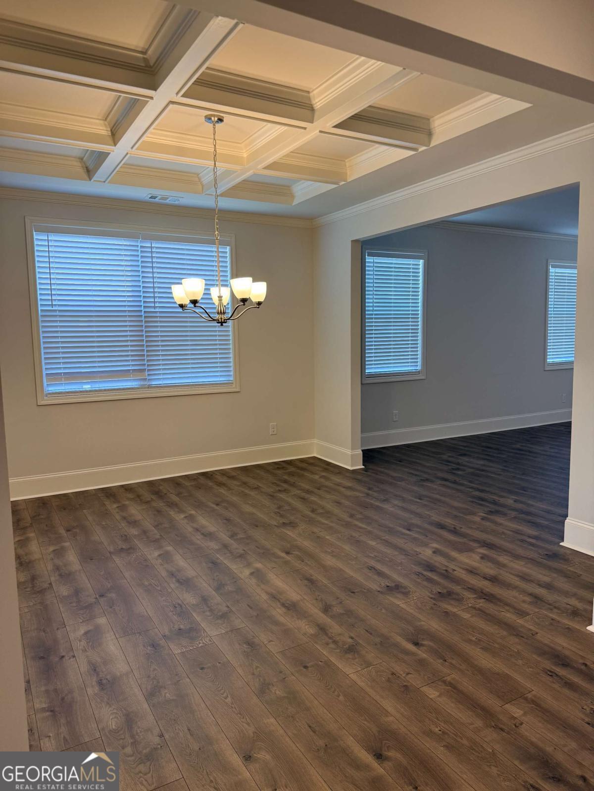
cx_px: 297
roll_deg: +0.4
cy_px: 396
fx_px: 549
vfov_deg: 71.6
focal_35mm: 24
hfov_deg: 56.8
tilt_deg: -5.4
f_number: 1.78
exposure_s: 1/120
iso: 125
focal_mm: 6.76
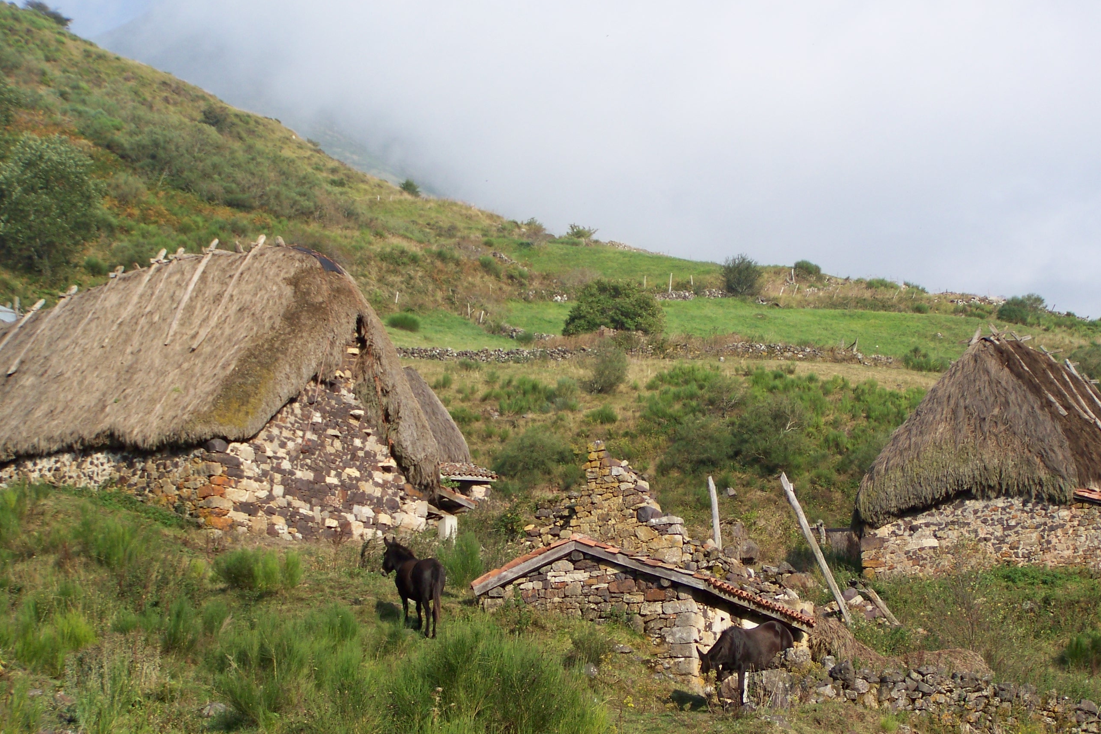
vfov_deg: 14.2
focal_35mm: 96
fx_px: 2935
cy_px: 459
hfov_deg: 21.2
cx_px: 649
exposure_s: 1/500
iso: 64
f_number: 3.2
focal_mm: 12.8
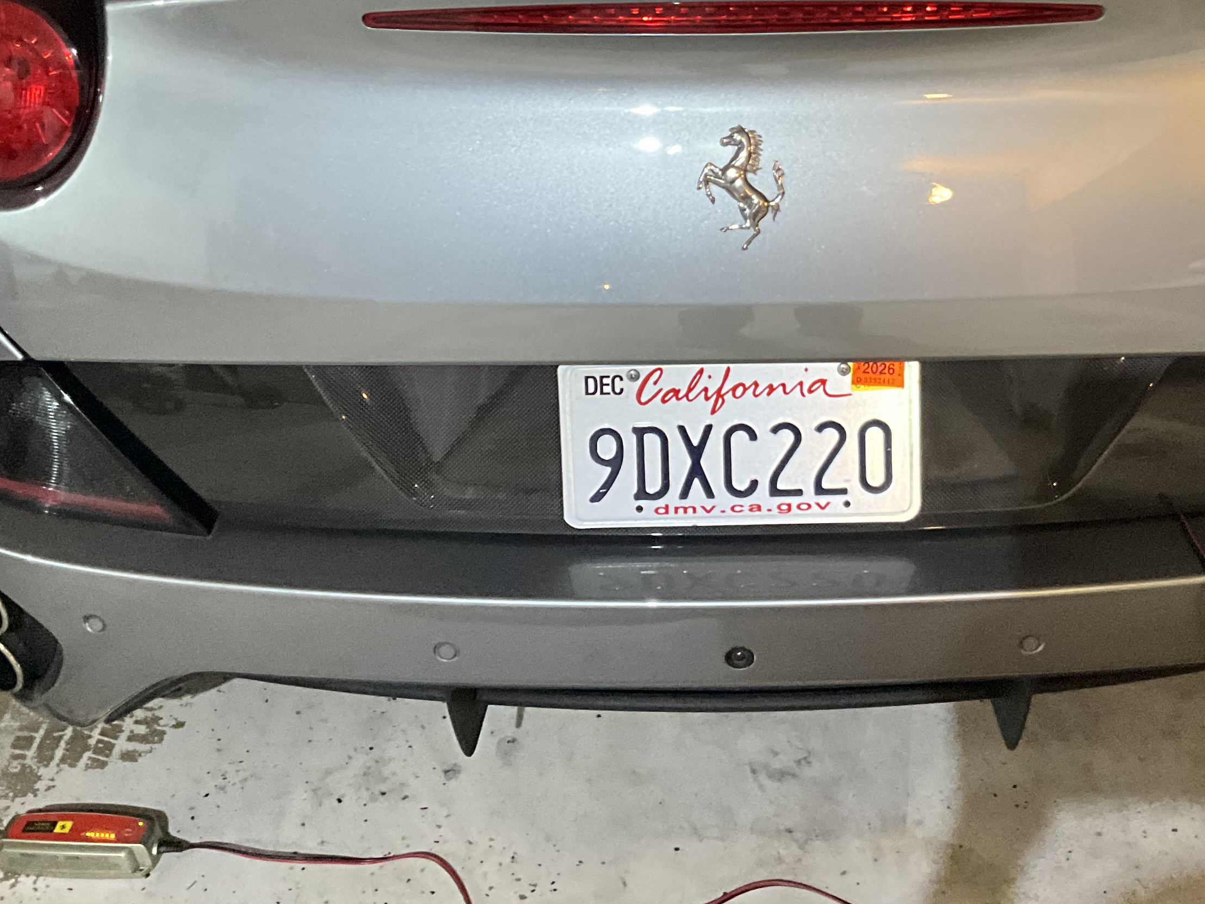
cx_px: 742
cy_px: 141
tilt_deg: -20.9
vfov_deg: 26.8
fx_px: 1845
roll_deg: +0.4
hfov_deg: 36.0
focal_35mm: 53
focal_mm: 3
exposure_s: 1/30
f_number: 1.8
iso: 400
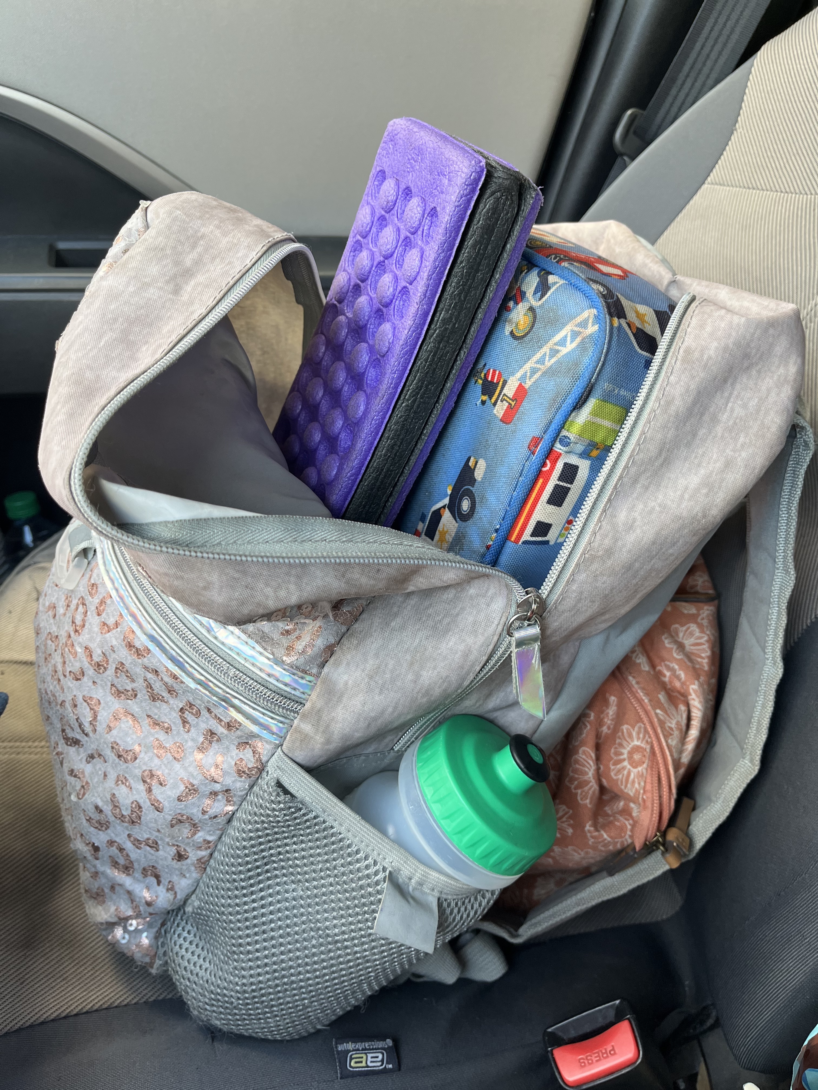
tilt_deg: -40.1
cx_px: 409
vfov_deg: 67.3
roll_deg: -0.4
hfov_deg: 53.1
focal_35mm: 26
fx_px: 819
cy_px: 545
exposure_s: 1/122
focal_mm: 5.1
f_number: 1.6
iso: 100
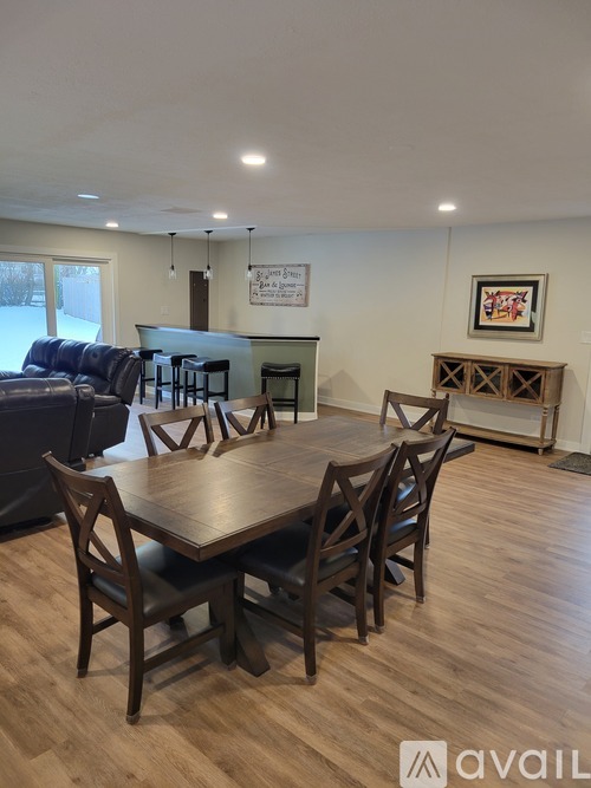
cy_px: 394
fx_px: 592
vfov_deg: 67.3
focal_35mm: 26
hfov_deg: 53.0
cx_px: 296
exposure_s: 1/40
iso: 160
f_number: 1.8
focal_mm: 5.4
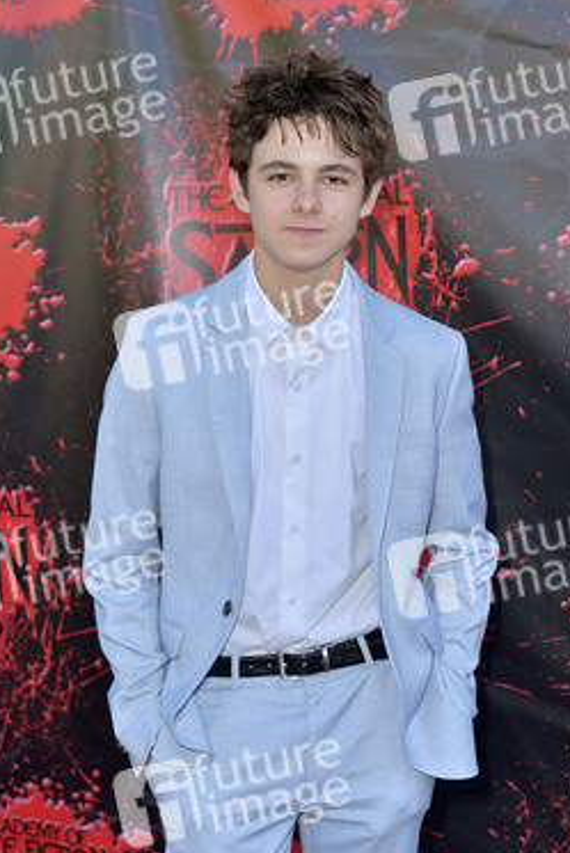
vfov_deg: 27.0
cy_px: 451
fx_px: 1779
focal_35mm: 75
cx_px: 299
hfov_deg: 18.2
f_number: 6.3
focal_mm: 70
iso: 250
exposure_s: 1/250
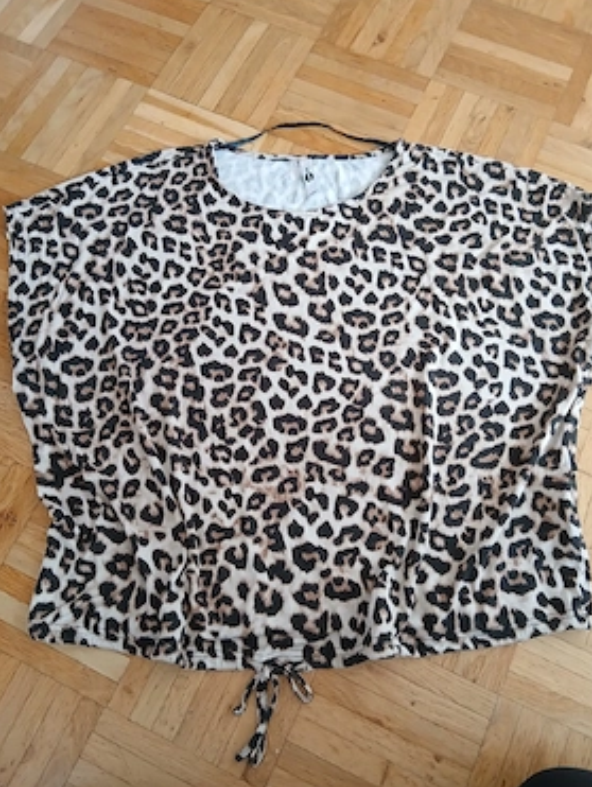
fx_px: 637
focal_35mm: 28
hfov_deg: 49.8
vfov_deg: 63.4
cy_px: 392
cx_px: 314
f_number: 1.8
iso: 250
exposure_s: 1/33.3
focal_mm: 3.98
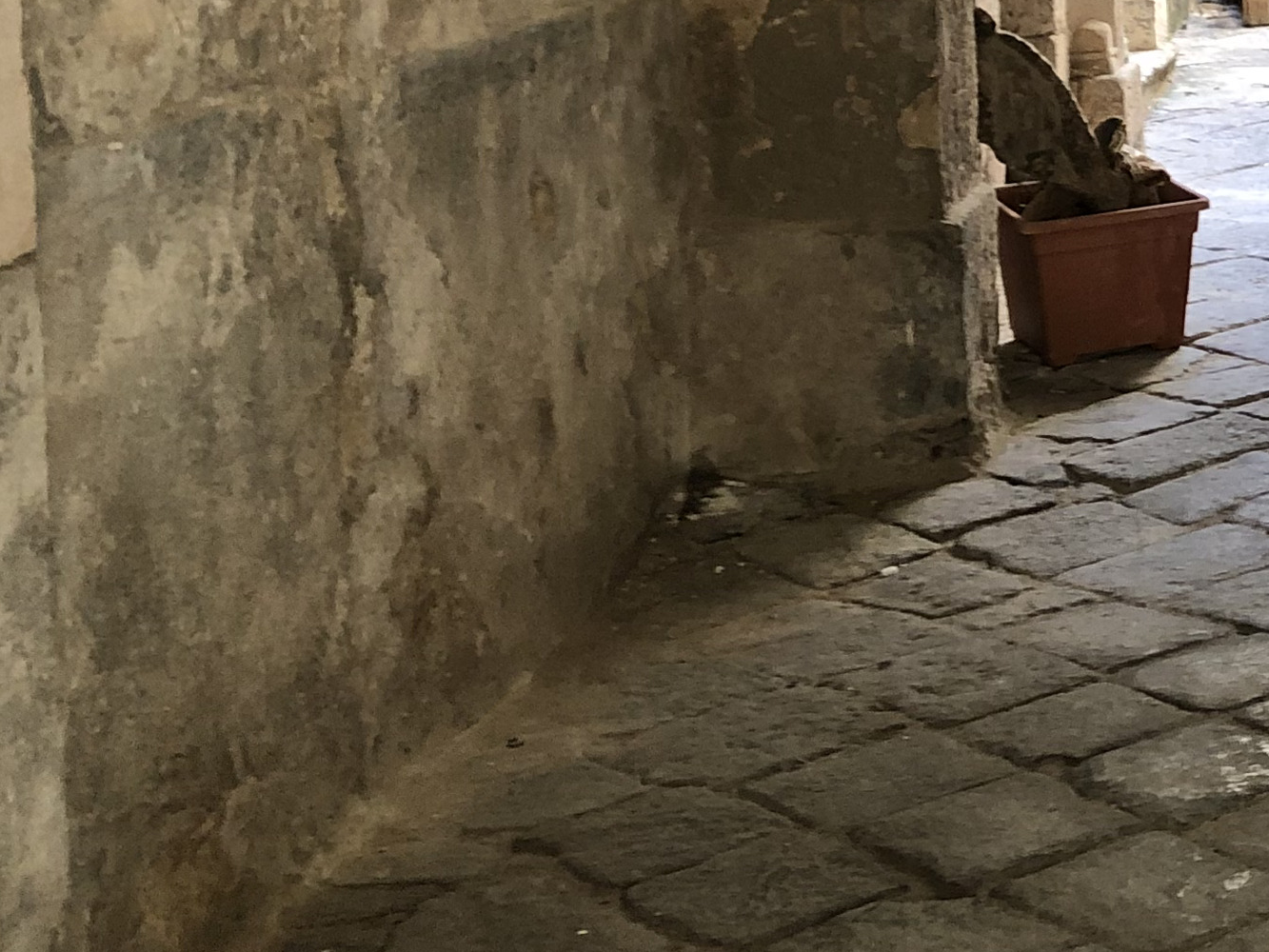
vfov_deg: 16.9
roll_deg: +2.9
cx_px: 1888
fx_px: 3080
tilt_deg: -1.7
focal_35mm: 84
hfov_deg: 20.1
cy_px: -167
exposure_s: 1/20
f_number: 1.8
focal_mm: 4
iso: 40
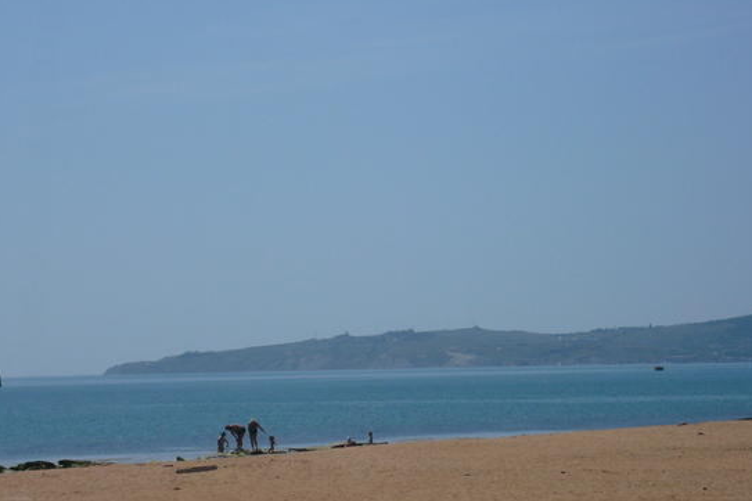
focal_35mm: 125
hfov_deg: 16.4
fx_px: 2611
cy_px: 203
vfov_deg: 11.0
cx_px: 417
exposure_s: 1/200
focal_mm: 16.8
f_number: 16
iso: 100
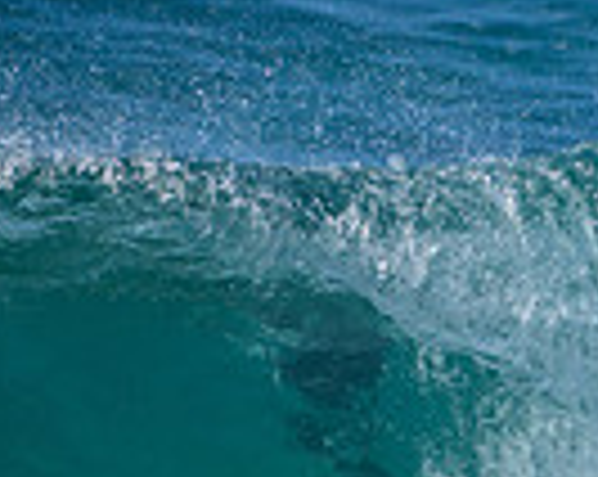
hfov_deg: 0.8
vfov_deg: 0.6
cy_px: 249
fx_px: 44393
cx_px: 983
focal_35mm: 2512
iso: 180
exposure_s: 1/2000
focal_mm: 500
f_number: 5.6
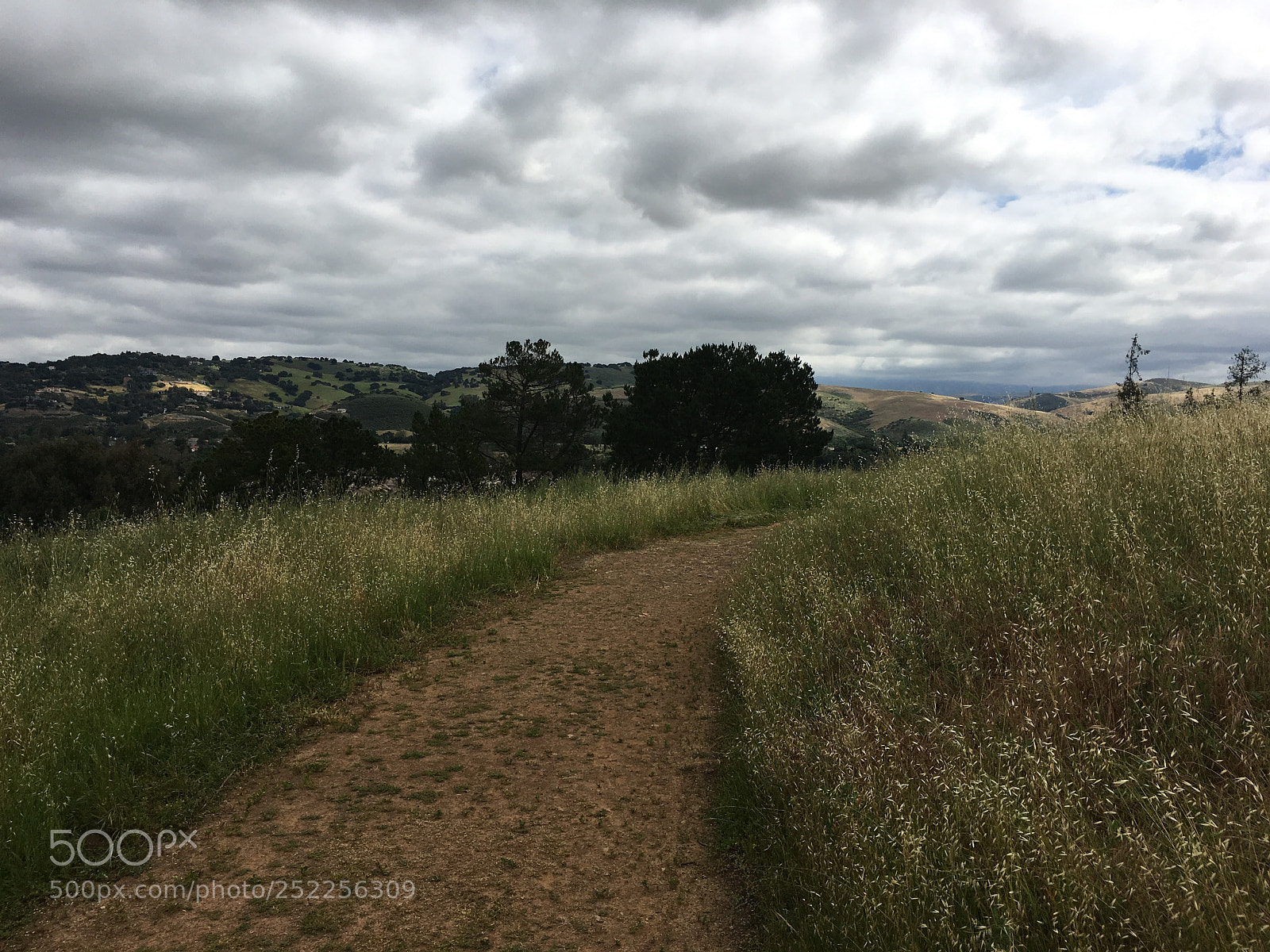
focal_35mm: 29
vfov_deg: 48.2
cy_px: 476
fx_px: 1064
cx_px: 635
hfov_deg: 61.7
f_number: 2.2
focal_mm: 4.15
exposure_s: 1/2198
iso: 25
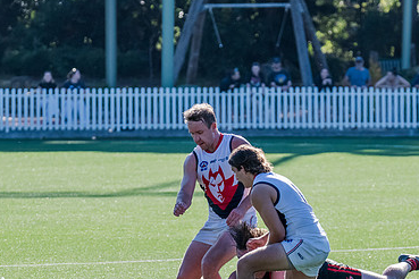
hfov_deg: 4.3
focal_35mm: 484
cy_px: 259
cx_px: 218
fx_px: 5633
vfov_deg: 2.8
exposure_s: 1/1600
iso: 800
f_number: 7.1
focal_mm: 240
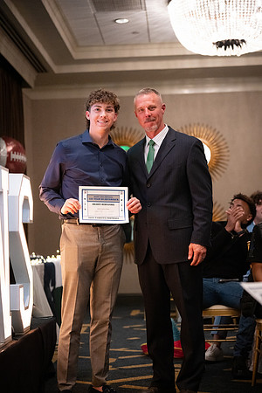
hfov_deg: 19.5
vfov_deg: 28.8
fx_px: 764
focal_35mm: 70
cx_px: 131
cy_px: 196
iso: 12800
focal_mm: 70
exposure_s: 1/320
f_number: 2.8
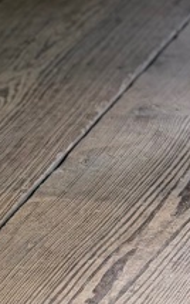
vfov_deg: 7.0
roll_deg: +0.1
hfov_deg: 4.6
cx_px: 235
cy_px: -355
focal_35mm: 285
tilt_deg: -7.3
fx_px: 2358
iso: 125
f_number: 1.78
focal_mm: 6.76
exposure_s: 1/50
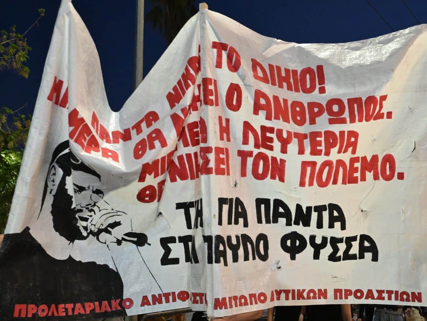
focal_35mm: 47
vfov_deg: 30.9
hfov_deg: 40.1
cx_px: 273
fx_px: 580
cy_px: 165
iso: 6400
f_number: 4
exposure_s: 1/100
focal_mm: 37
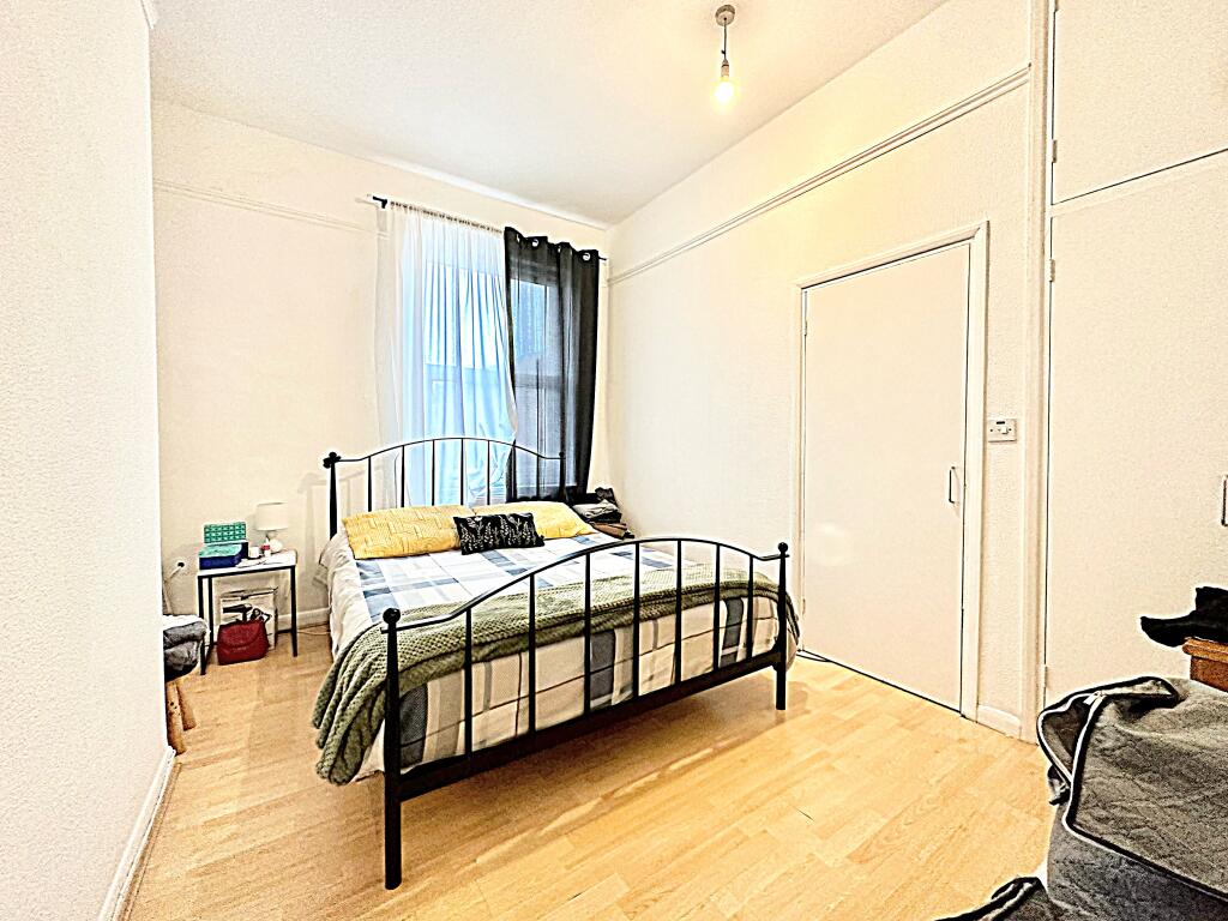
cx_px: 614
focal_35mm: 14
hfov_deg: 102.1
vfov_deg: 85.7
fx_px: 497
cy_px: 460
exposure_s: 1/100
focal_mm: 2.22
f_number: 2.2
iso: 250
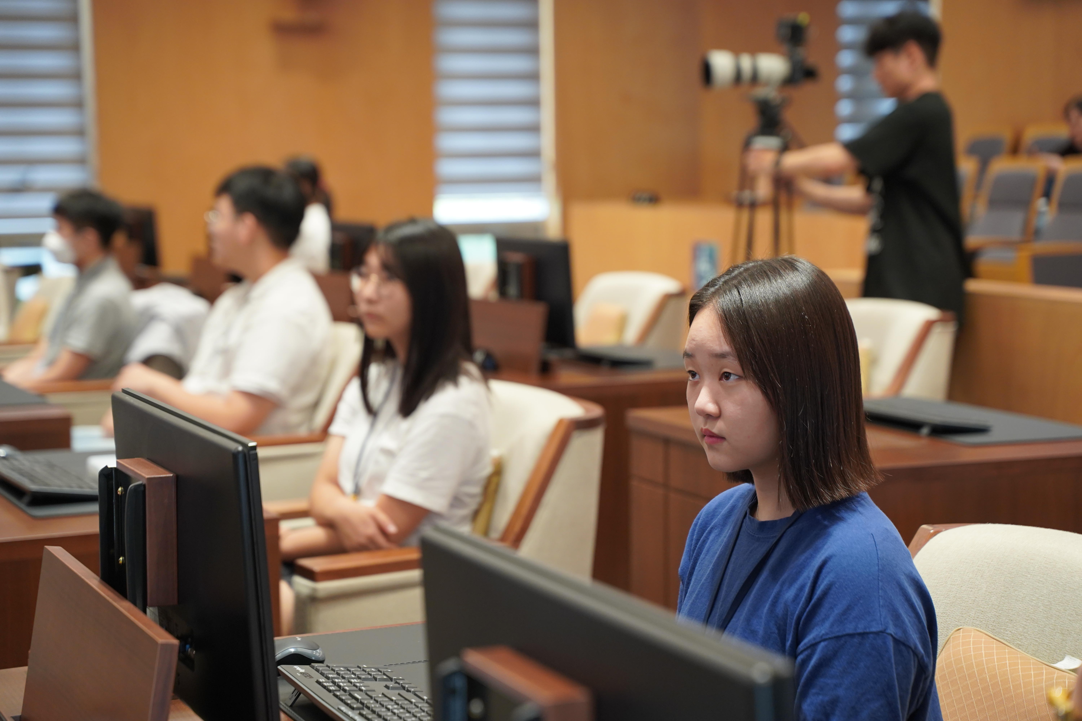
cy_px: 360
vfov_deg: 18.2
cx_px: 541
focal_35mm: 75
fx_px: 2254
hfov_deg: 27.0
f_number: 4
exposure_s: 1/160
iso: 1600
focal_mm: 75
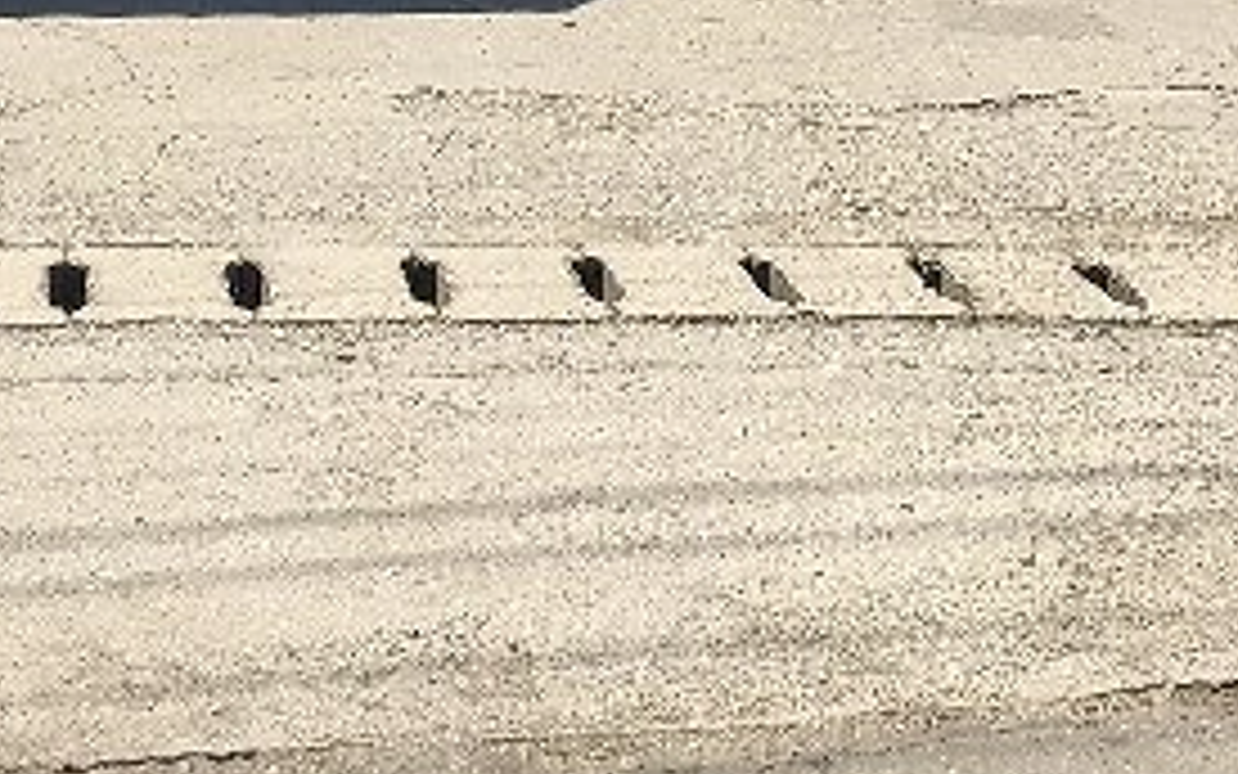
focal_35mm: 108
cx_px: 464
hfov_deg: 19.2
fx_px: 3645
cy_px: -279
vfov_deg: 11.7
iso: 20
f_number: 1.8
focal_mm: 4
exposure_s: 1/2500
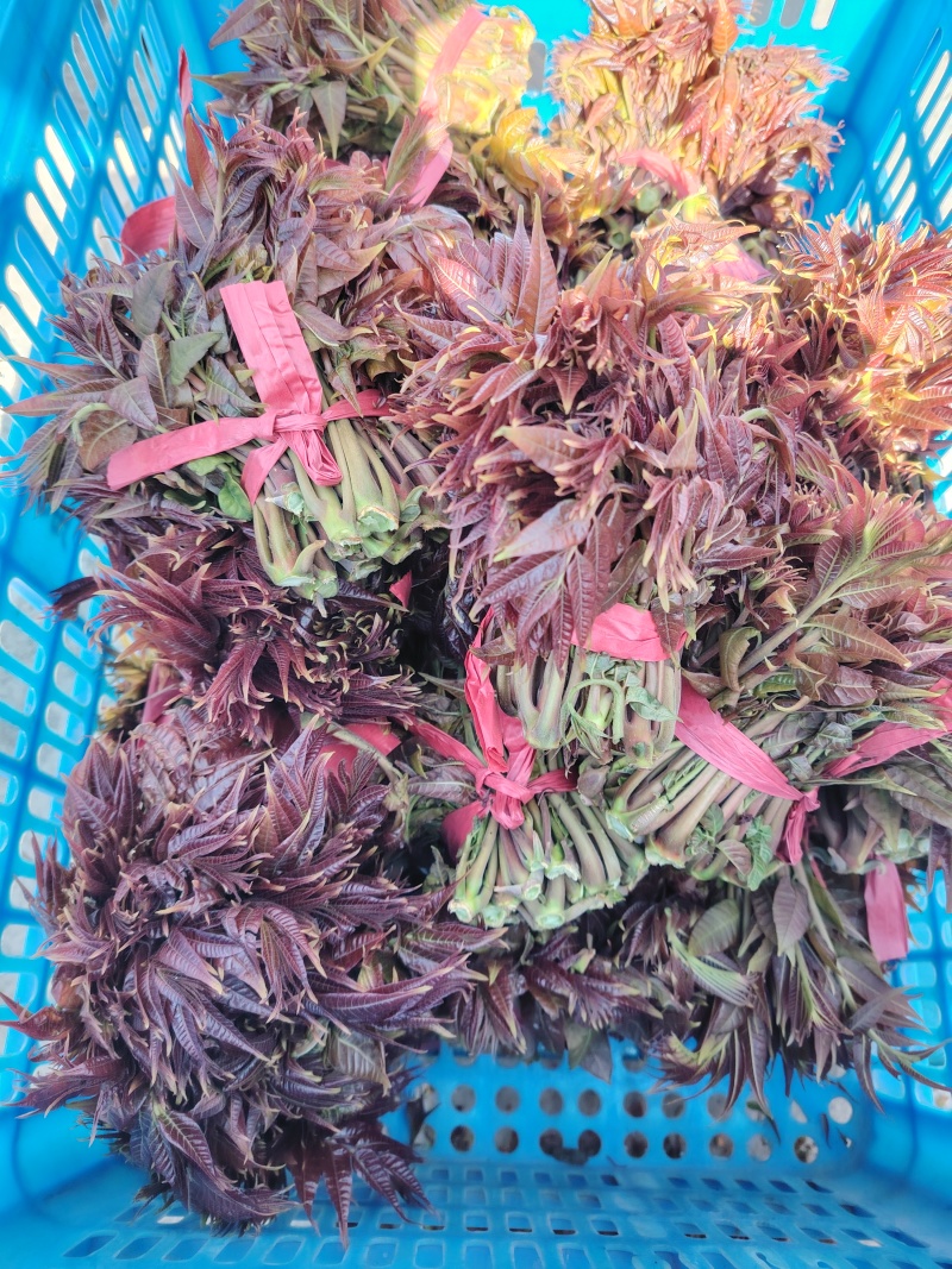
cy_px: 634
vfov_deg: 71.6
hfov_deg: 56.8
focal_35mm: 24
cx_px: 476
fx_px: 880
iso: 138
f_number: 1.75
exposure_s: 1/100
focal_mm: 5.25
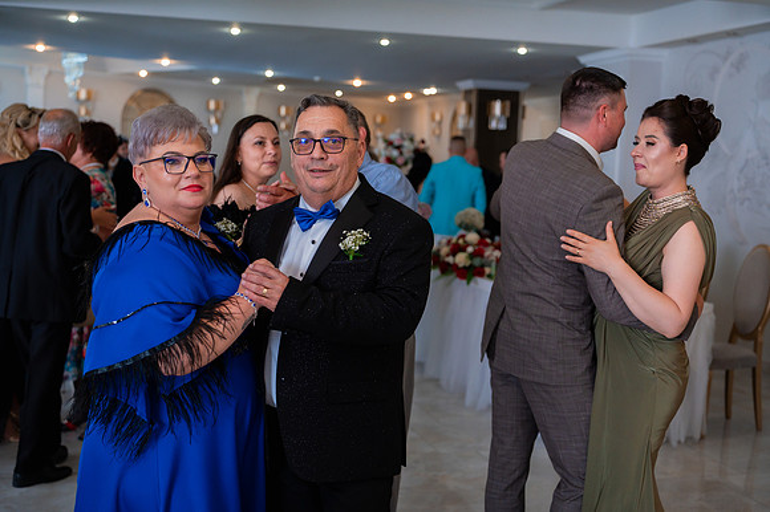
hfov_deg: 44.5
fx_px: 941
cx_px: 385
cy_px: 256
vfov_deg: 30.5
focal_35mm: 44
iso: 2500
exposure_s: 1/320
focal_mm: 44
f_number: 2.8
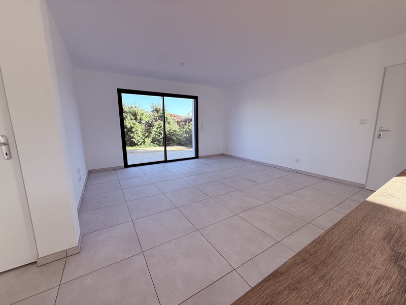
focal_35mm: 14
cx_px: 203
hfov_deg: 102.1
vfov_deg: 85.7
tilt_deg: -9.8
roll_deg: +0.4
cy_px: 152
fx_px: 164
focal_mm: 2.22
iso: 64
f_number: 2.2
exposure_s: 1/224
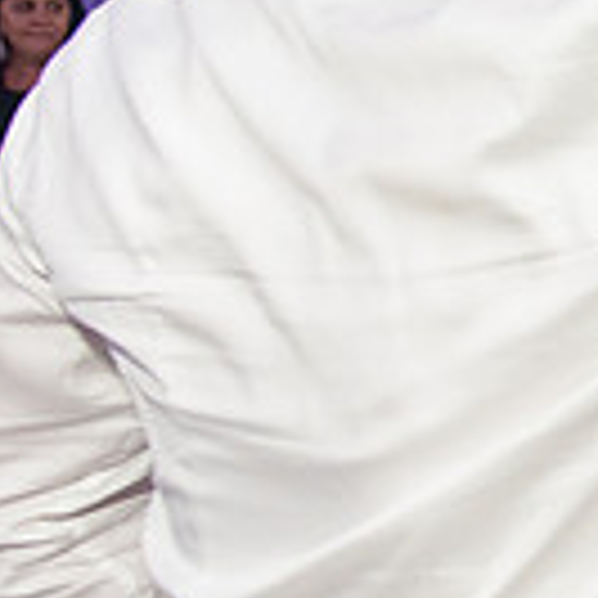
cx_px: 1250
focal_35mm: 89
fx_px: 1739
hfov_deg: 15.2
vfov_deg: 19.4
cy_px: 196
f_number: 3.2
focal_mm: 24
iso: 1600
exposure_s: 1/125
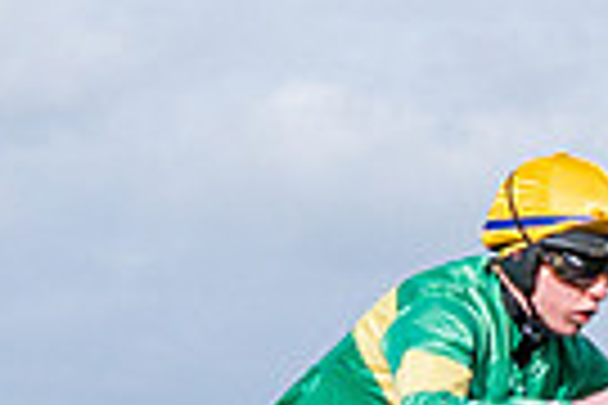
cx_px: 1059
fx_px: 7667
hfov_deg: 4.5
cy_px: 819
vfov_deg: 3.0
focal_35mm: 454
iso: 200
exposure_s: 1/2000
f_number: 4
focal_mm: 35
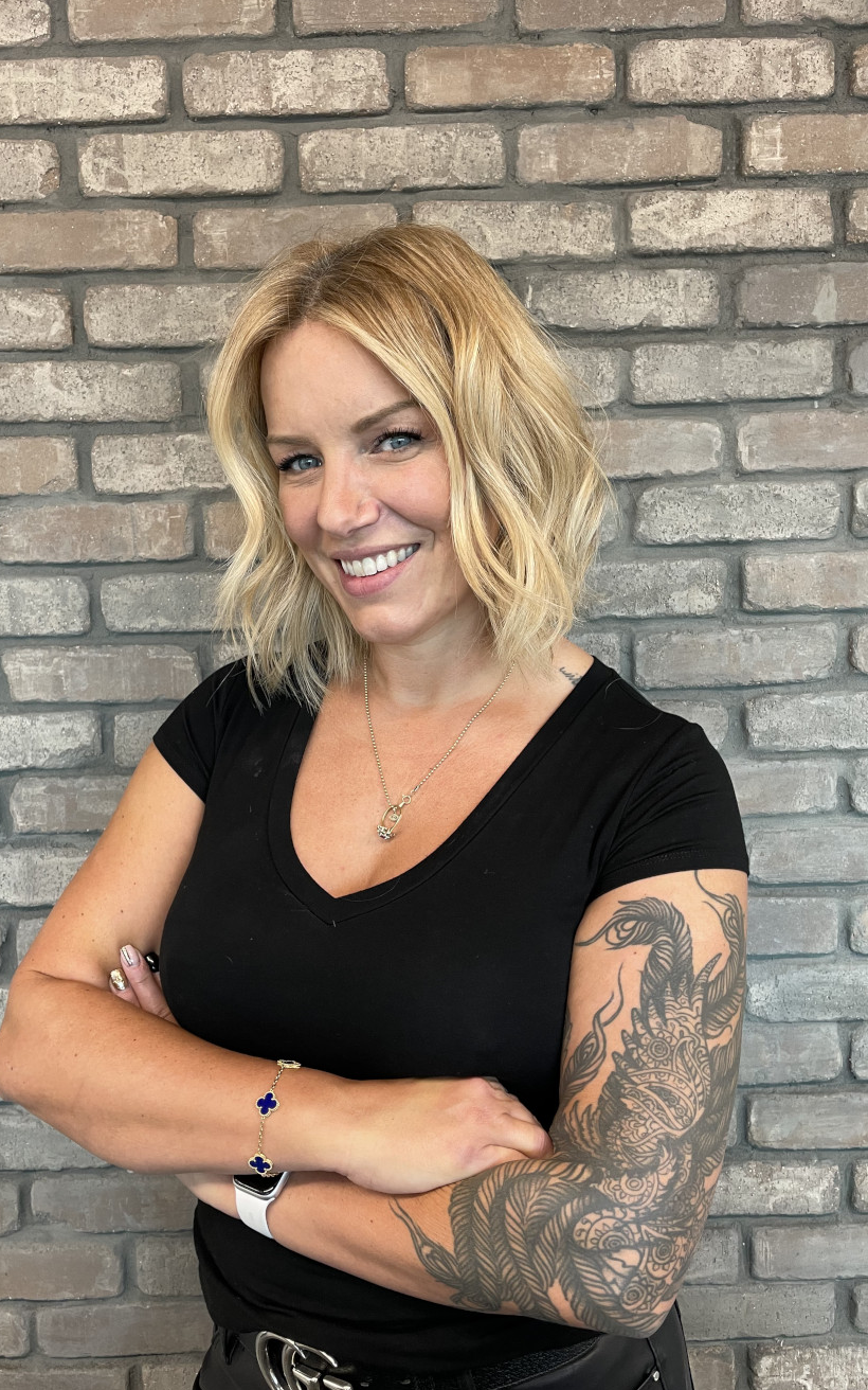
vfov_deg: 66.5
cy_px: 702
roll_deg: +1.1
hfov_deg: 44.5
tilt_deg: -4.5
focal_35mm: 28
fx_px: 1060
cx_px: 398
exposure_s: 1/60
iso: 80
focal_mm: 4.2
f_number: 1.6
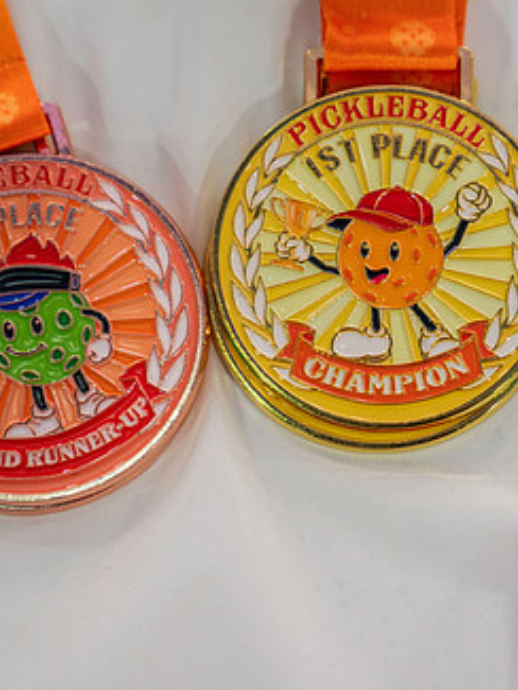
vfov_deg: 16.4
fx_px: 2393
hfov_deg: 12.3
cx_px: 357
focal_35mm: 120
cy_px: 313
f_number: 3.5
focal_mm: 70
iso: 1000
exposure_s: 1/160
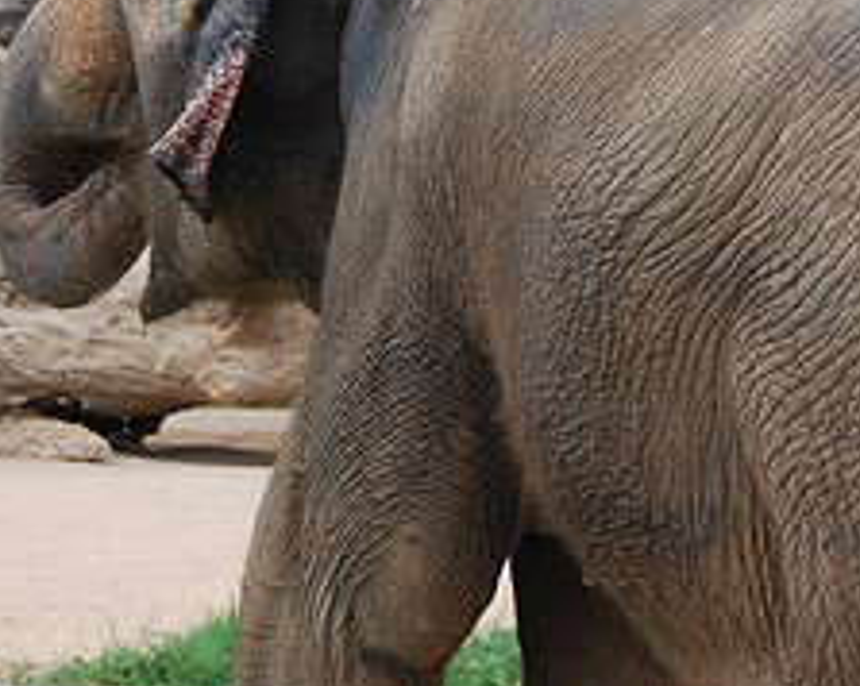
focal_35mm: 286
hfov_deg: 6.8
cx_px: 528
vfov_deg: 5.4
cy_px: 193
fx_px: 7273
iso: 200
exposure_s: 1/500
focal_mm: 78
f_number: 5.3
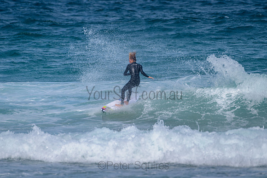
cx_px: 152
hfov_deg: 3.4
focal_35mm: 613
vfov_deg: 2.2
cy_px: 70
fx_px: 4550
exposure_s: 1/2000
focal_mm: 500
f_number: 5.6
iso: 110
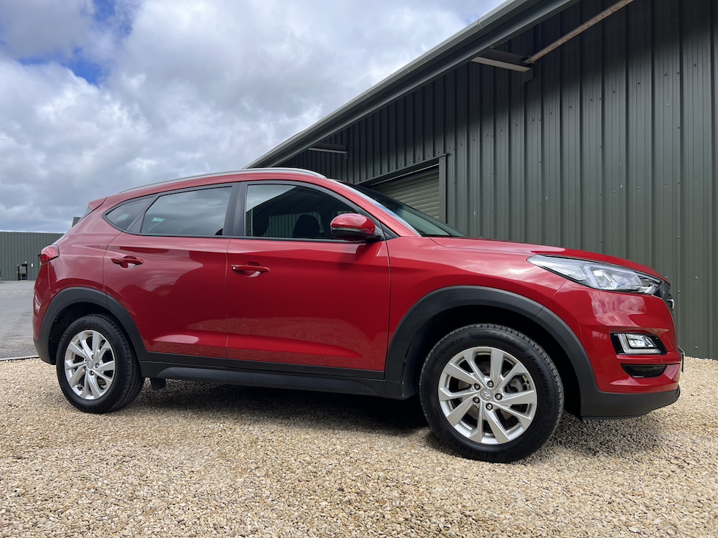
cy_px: 269
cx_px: 359
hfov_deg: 67.3
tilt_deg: -0.6
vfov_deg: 53.1
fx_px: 539
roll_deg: +0.6
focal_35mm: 26
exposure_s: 1/1361
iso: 50
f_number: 1.5
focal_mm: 5.7
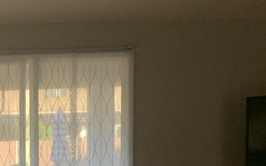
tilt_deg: -5.6
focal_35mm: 78
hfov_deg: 24.2
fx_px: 565
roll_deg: +2.3
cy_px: 190
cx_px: -48
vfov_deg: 16.2
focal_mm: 4.25
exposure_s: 1/60
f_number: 1.8
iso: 200
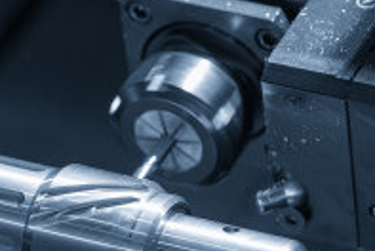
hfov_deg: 4.1
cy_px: 180
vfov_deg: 2.8
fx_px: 5185
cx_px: 80
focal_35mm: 497
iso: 2000
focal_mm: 160
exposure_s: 1/640
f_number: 4
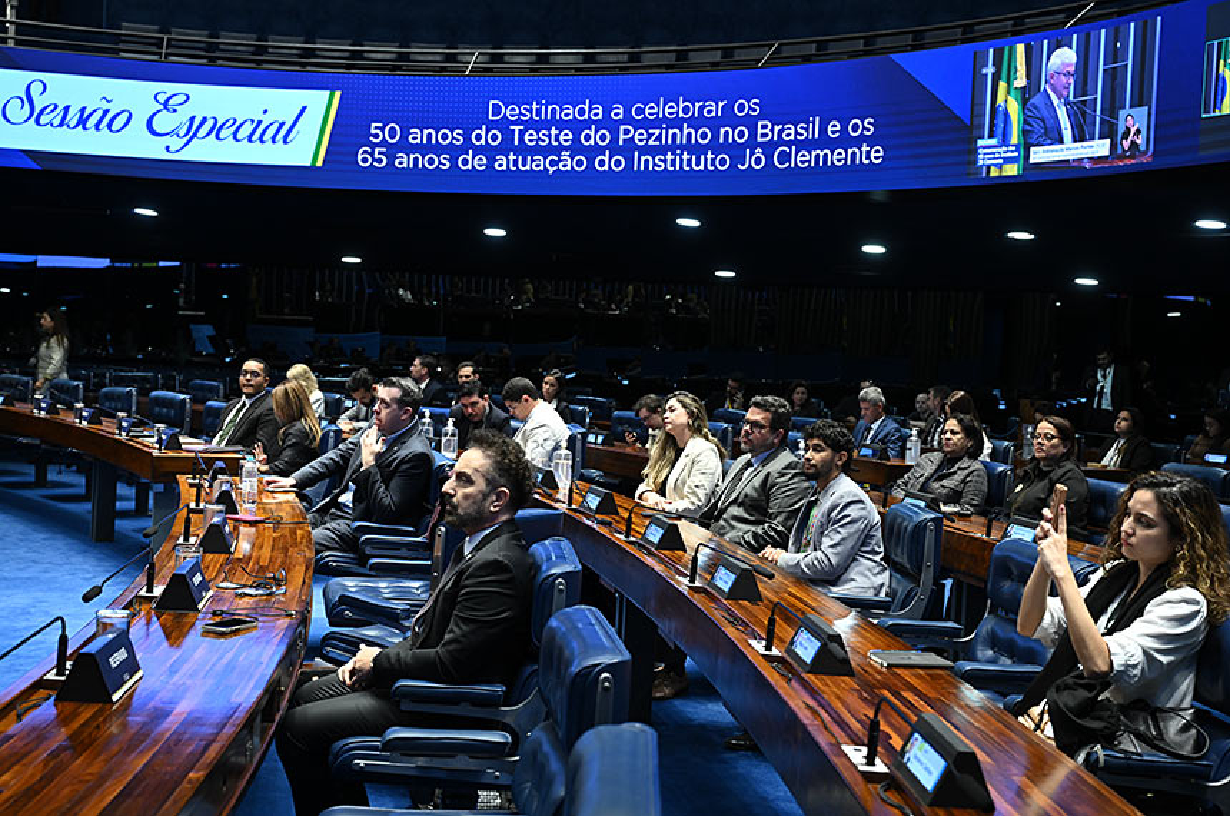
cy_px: 408
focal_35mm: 43
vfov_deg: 31.1
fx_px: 1466
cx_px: 615
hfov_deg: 45.5
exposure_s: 1/80
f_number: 4.5
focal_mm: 43
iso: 1600
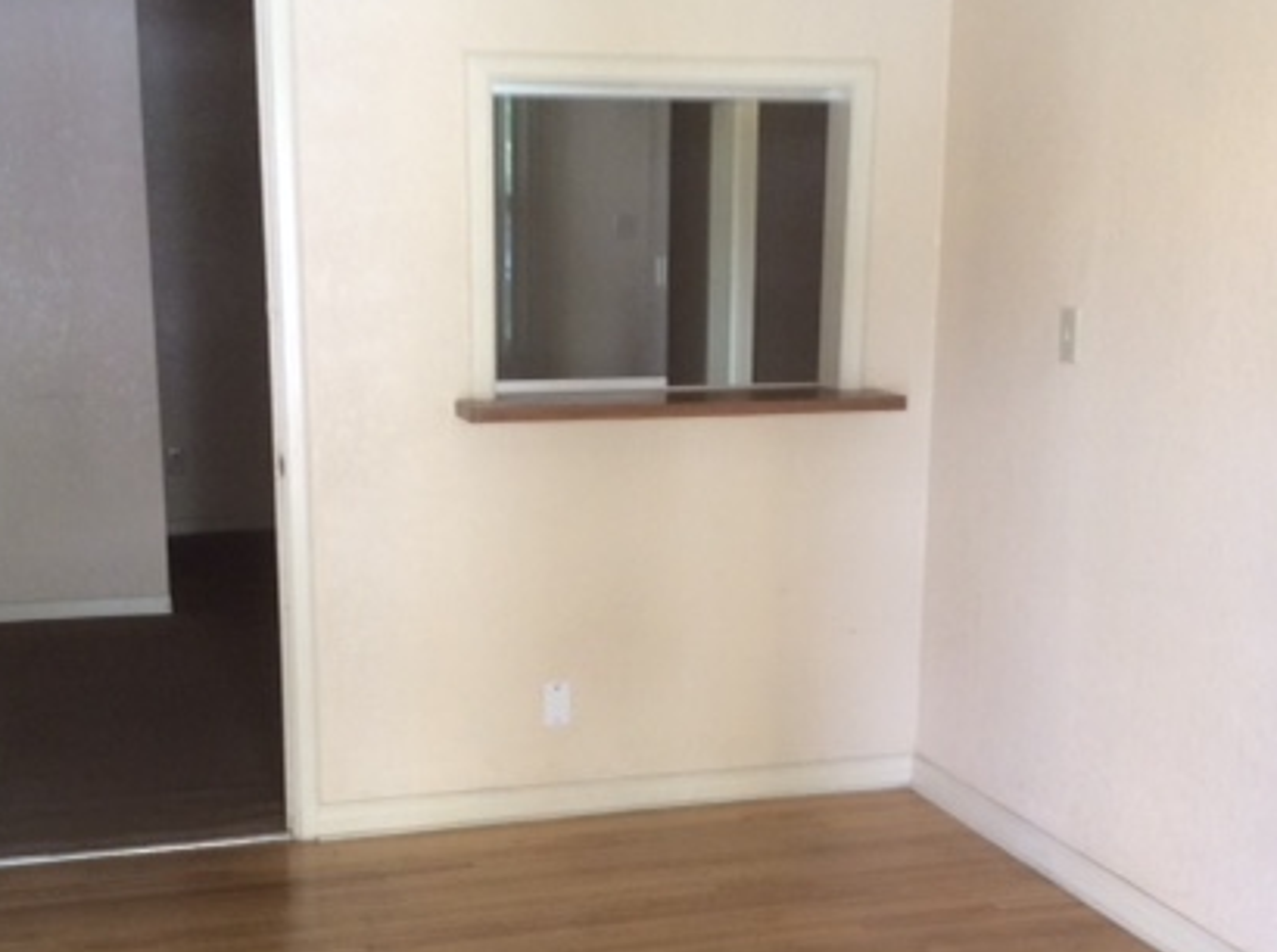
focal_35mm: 50
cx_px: 607
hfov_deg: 38.2
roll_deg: -0.4
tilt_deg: -13.0
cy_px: 635
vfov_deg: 28.8
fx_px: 1841
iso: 80
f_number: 2.4
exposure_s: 1/24
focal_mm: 3.3
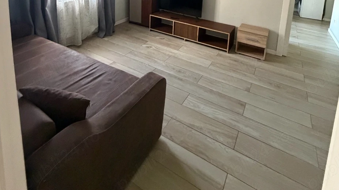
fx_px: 198
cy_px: -15
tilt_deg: -9.8
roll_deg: -3.7
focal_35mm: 22
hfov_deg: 81.1
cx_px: 180
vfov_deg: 41.8
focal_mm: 2.22
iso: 800
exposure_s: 1/60
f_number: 2.2
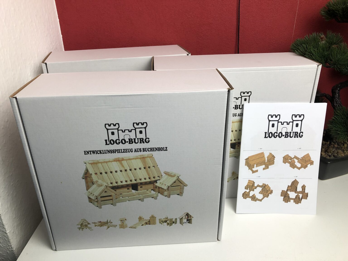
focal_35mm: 28
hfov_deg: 63.4
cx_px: 174
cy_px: 130
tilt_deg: -27.6
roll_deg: +1.2
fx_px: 281
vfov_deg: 49.7
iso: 20
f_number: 1.8
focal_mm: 3.99
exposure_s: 1/33
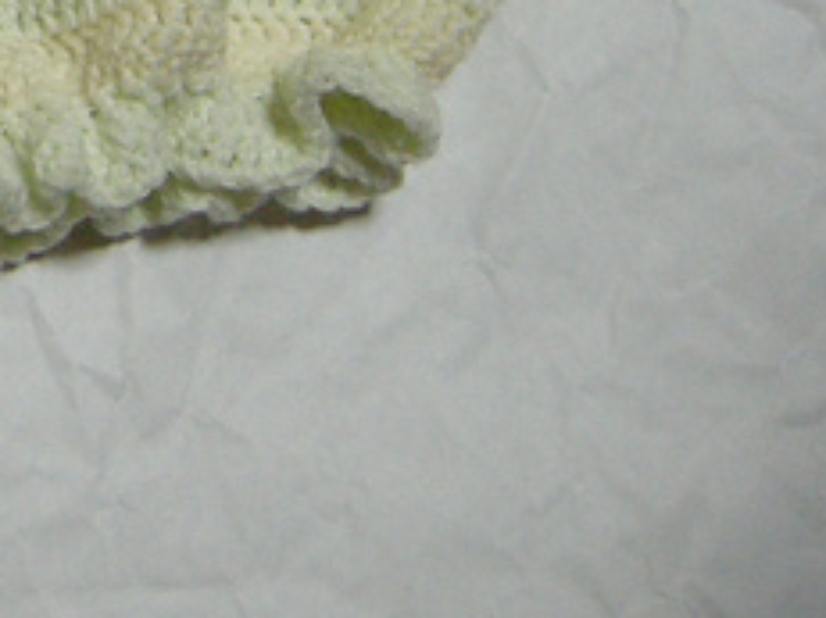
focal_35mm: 97
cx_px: -286
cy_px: -211
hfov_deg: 18.6
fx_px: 2313
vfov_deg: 14.5
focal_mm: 7.5
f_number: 2.7
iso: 400
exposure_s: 1/47.2
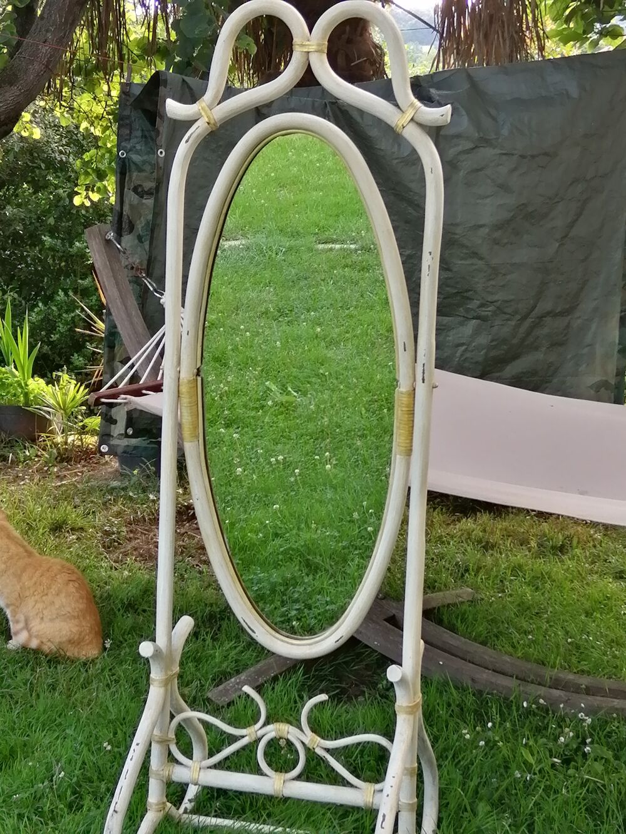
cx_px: 313
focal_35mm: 62
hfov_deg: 23.7
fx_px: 1495
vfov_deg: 31.2
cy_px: 417
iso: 50
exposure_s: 1/116
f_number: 1.8
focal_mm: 3.6
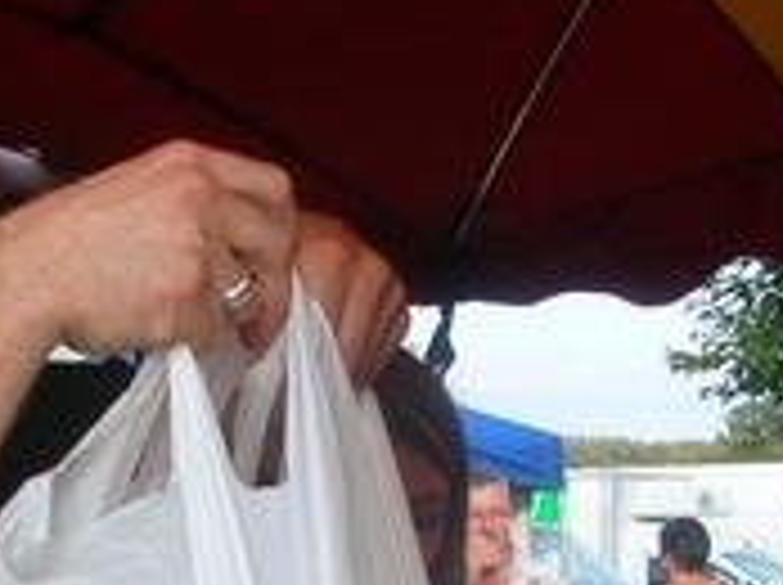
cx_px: 414
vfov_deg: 11.0
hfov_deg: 15.3
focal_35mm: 129
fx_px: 2914
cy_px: 878
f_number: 2.8
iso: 50
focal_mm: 5.8
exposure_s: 1/260
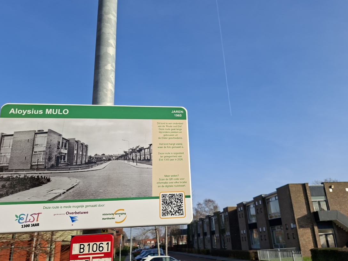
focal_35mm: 28
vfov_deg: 49.7
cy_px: 132
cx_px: 191
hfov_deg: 63.3
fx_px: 281
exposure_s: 1/1629
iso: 50
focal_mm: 5.54
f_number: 1.8
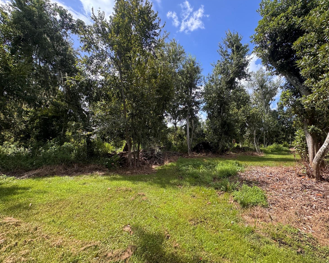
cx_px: 180
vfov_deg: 84.0
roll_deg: -2.0
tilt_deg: +6.6
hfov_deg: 96.5
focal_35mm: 15
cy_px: 132
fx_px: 146
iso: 40
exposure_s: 1/341
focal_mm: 2.22
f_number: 2.2
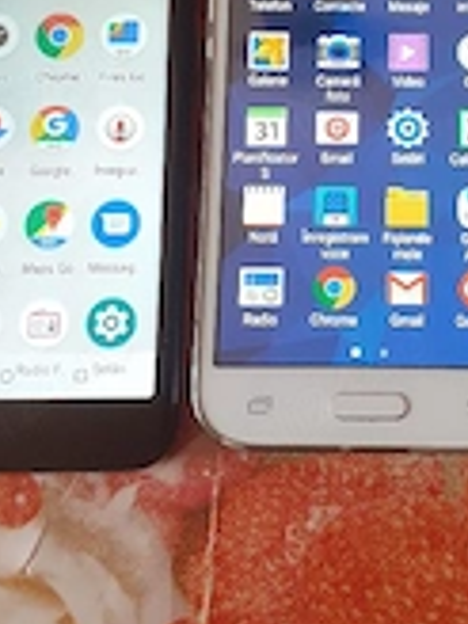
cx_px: 380
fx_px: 1190
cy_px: 167
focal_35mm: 66
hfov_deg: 21.9
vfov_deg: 29.0
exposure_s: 1/50
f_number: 1.9
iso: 160
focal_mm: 3.6
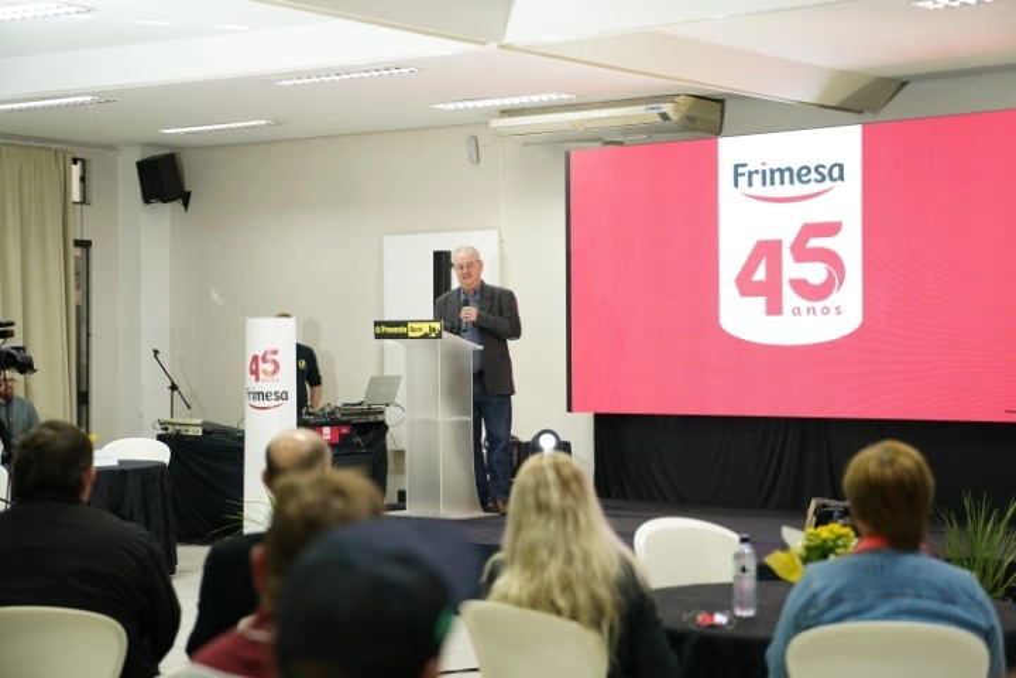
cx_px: 508
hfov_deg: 28.8
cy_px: 339
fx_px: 1975
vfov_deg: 19.5
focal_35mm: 70
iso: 1600
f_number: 2.8
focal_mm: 70
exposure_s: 1/160
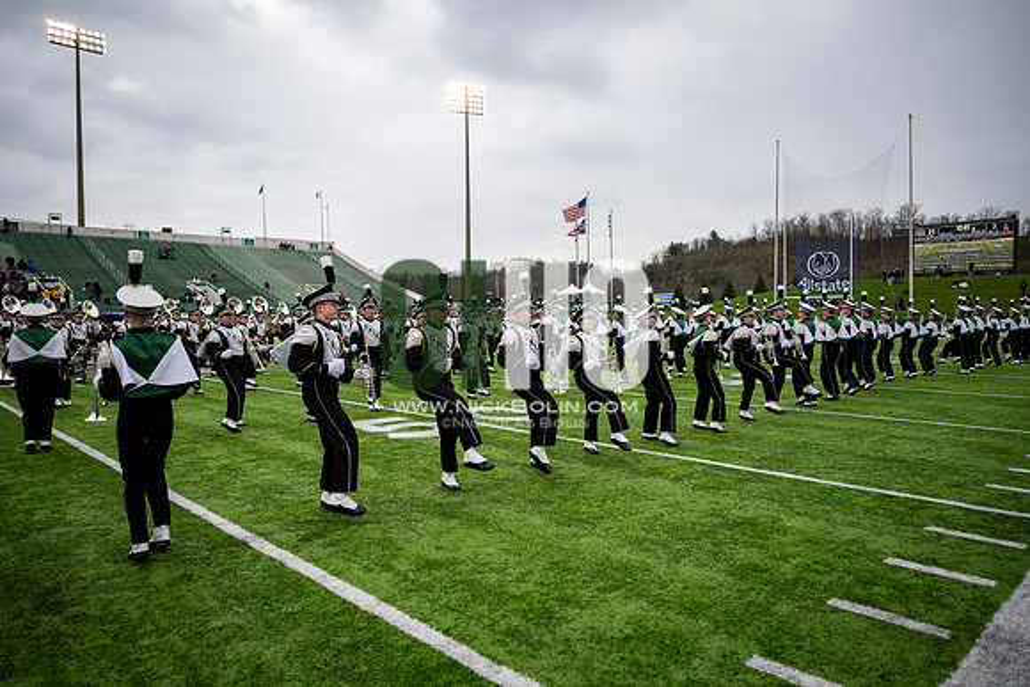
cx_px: 515
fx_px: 687
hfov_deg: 73.7
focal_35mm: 24
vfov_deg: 53.2
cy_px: 344
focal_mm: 24
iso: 100
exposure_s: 1/500
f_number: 2.8
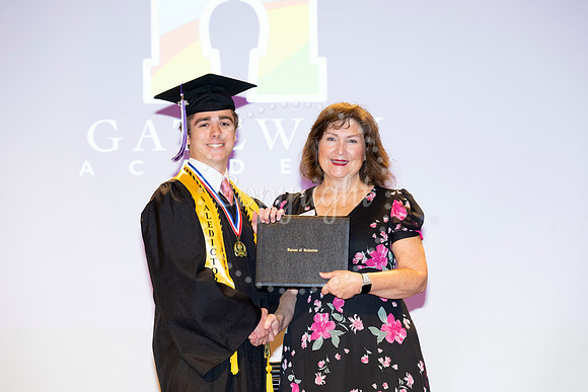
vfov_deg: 11.3
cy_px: 216
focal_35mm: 121
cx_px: 294
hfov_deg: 16.9
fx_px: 1981
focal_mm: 110
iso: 1000
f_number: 5.6
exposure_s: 1/80
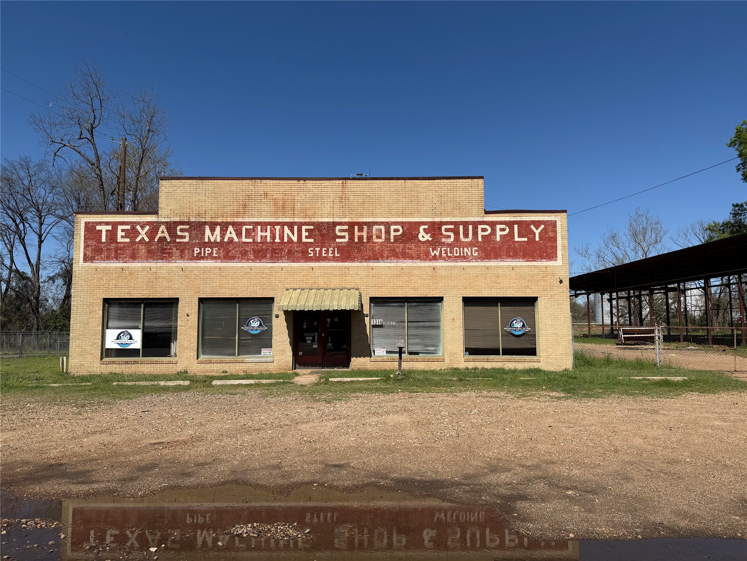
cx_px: 374
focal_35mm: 24
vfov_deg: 56.8
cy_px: 280
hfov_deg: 71.6
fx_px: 518
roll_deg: +0.8
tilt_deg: +4.0
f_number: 1.78
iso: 80
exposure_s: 1/7353
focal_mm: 6.76
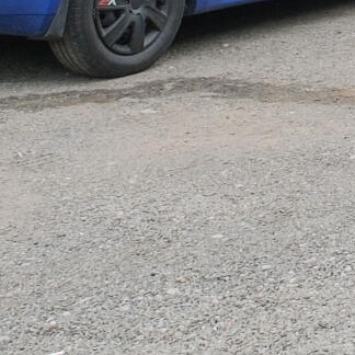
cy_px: -229
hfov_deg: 12.3
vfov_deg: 13.6
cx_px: 802
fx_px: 1369
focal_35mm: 118
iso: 250
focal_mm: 10
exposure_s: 1/60
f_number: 10
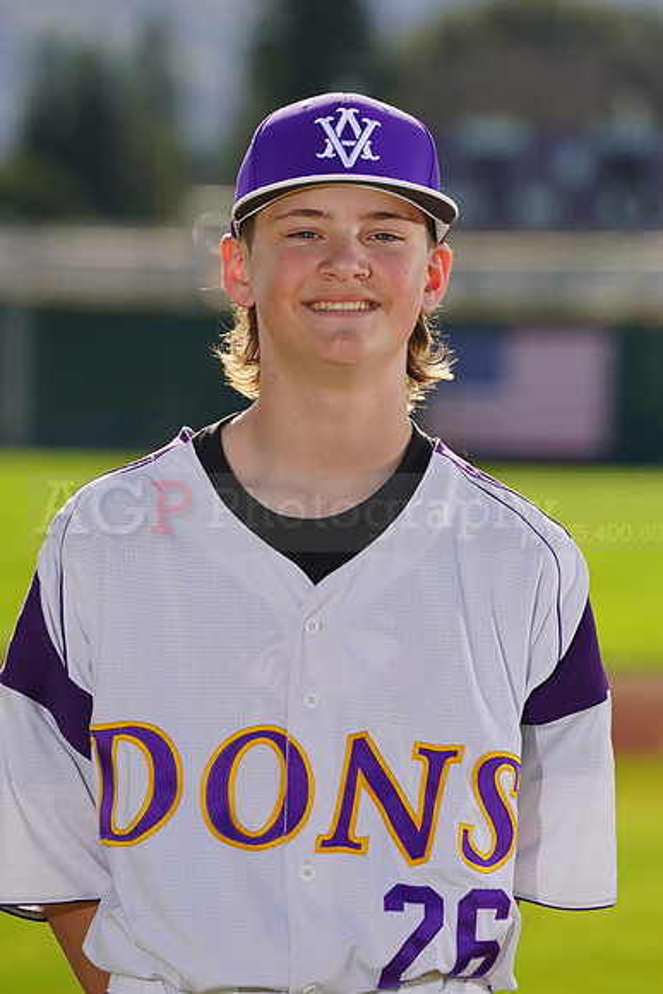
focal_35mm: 318
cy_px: 497
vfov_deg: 6.5
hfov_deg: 4.3
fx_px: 8779
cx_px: 332
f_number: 9
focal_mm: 318
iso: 100
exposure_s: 1/250
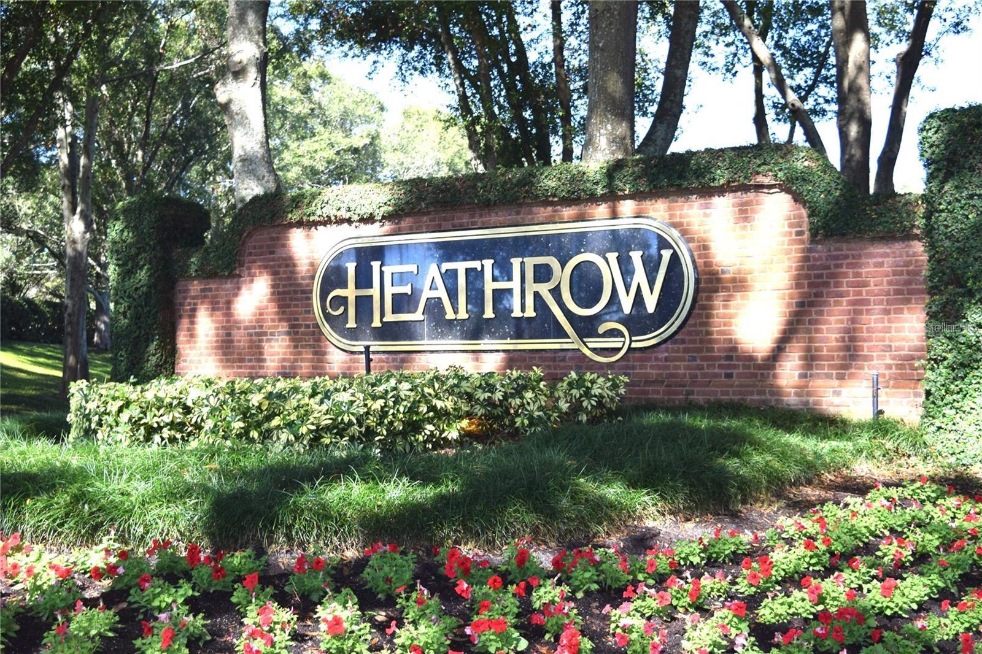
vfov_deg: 26.5
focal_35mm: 51
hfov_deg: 38.9
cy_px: 327
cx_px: 491
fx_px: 1391
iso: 100
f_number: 6.3
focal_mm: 34
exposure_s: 1/160
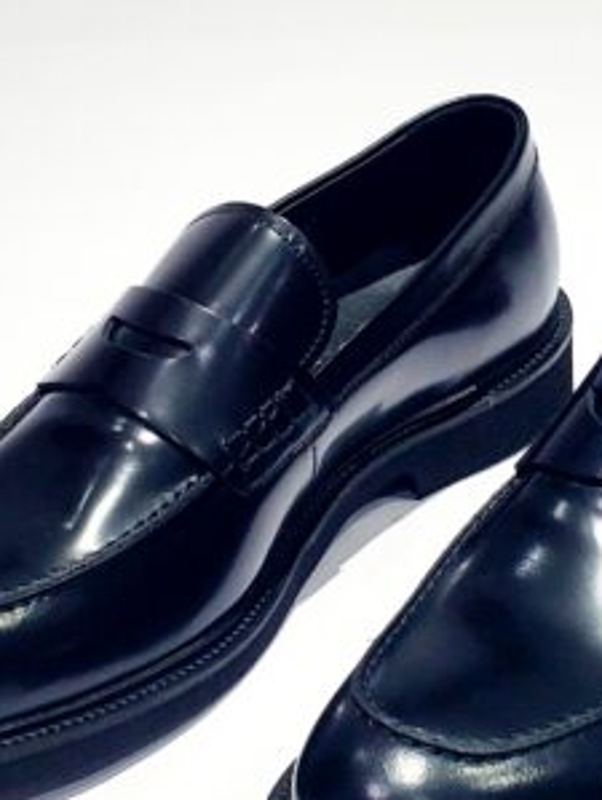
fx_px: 1527
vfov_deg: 29.1
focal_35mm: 66
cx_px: 332
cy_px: 565
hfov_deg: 22.3
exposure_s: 1/100
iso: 100
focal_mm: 4.3
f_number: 2.4
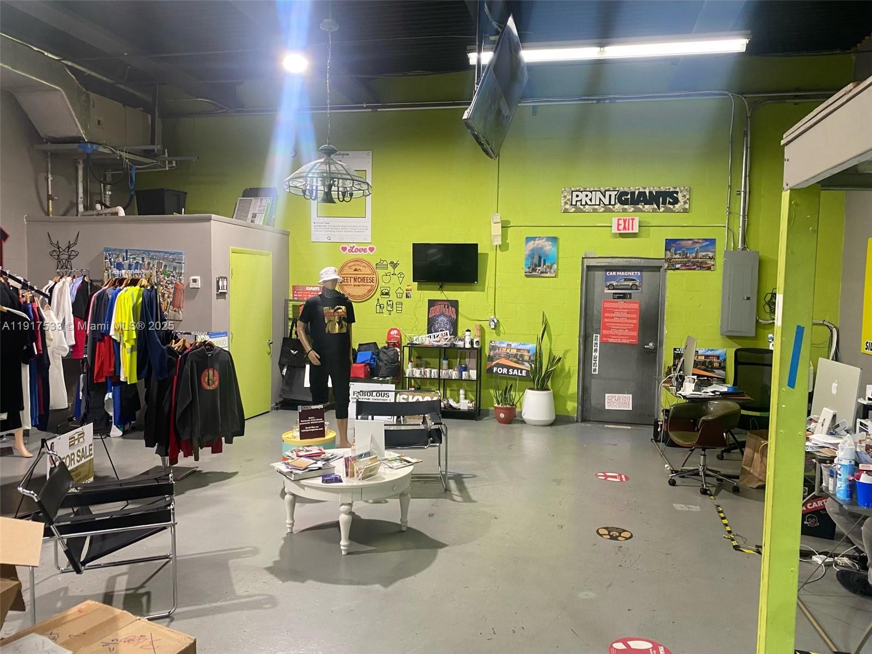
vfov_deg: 53.1
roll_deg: -1.2
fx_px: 655
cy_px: 327
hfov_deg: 67.3
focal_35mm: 26
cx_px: 436
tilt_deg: -4.7
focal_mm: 4.25
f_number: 1.8
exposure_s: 1/60
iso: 125
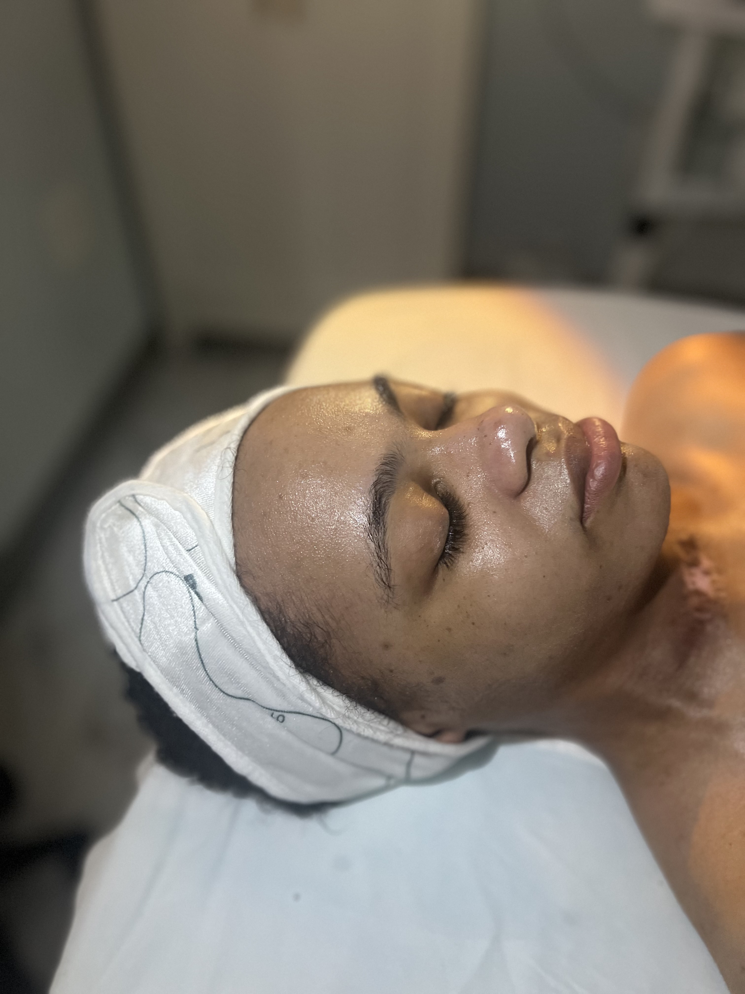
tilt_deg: -45.9
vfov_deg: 67.3
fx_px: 746
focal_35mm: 26
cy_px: 497
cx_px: 372
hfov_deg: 53.1
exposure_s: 1/59
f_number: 1.6
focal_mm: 5.1
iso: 500
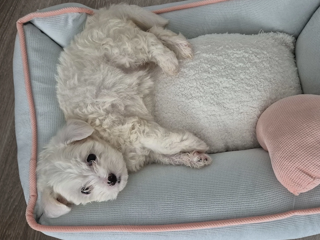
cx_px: 179
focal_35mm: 30
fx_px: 277
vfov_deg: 46.8
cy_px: 126
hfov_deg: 59.8
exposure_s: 1/100
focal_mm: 5.4
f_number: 1.8
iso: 1250
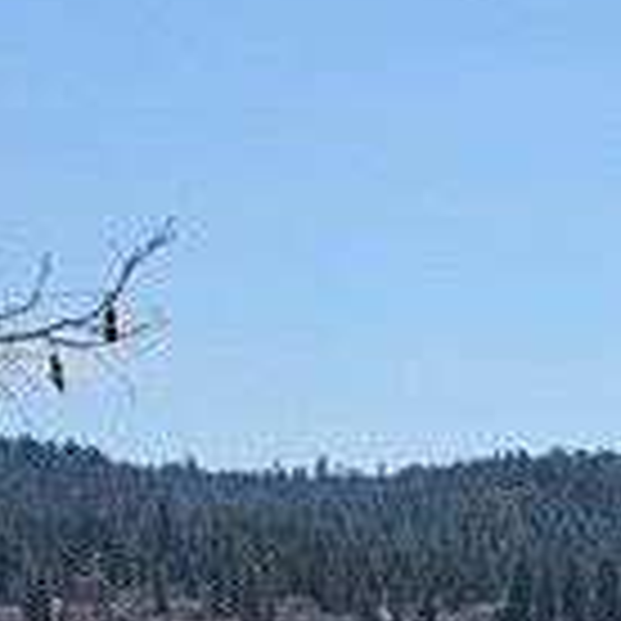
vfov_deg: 10.2
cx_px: 747
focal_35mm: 151
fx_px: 3065
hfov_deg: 11.3
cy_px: 1440
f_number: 1.7
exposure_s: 1/1255
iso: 10
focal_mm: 6.3
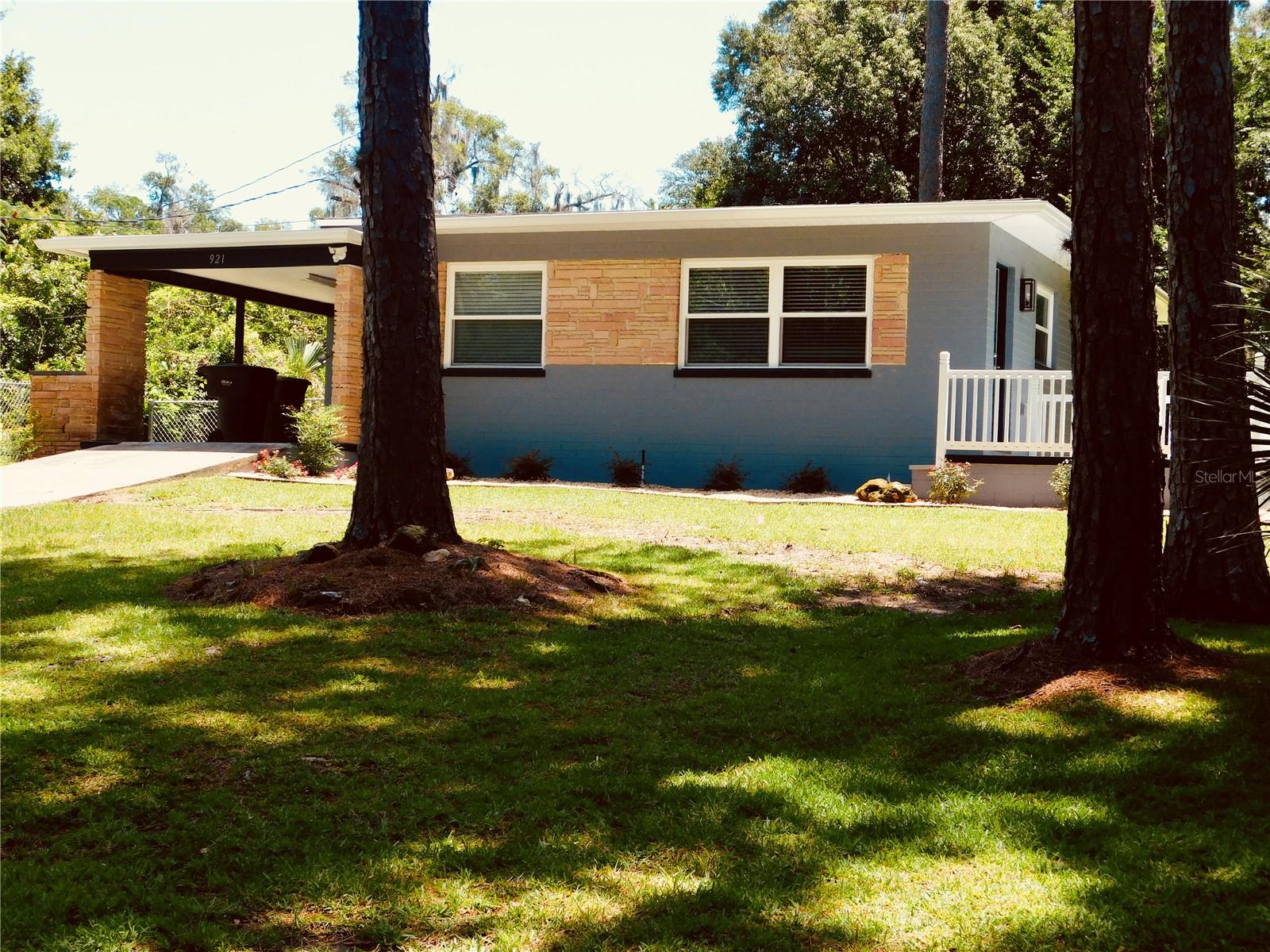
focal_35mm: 59
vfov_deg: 24.8
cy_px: 476
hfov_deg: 32.7
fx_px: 2165
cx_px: 635
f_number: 4
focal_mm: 10.4
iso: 125
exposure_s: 1/400
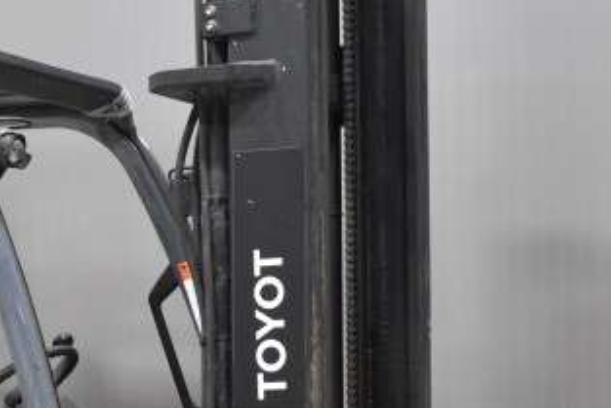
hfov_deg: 17.4
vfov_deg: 11.7
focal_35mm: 115
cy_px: 449
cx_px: 14
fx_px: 1953
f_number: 5
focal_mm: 20
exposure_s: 1/25
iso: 1600
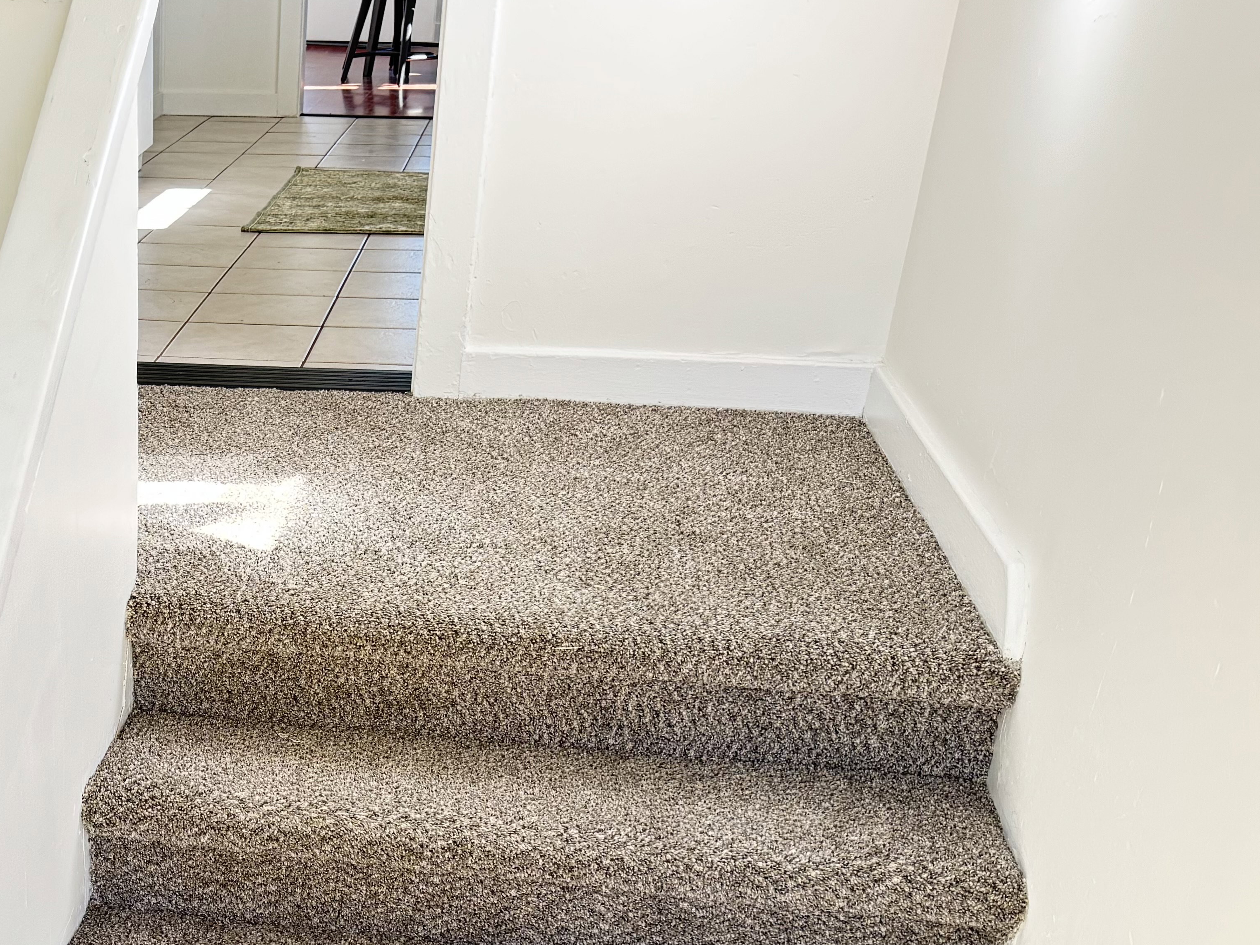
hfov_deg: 39.0
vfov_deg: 30.9
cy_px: 822
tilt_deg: -29.7
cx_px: 114
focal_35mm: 45
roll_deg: +0.1
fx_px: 1638
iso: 125
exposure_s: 1/121
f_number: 1.78
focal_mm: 6.76
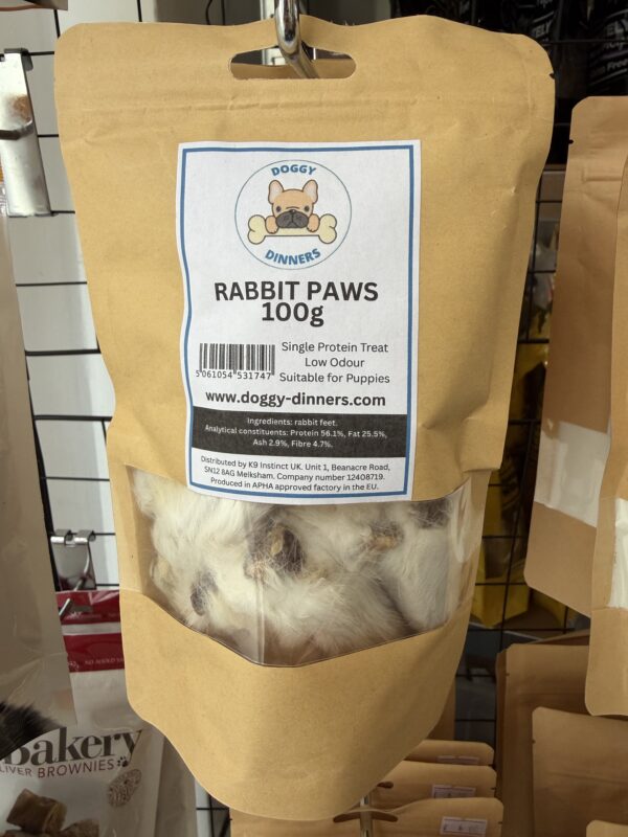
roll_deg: +0.1
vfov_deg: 71.6
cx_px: 314
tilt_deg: -15.3
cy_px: 418
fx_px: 581
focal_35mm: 24
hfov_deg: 56.8
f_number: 2.2
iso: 100
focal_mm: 2.22
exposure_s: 1/121
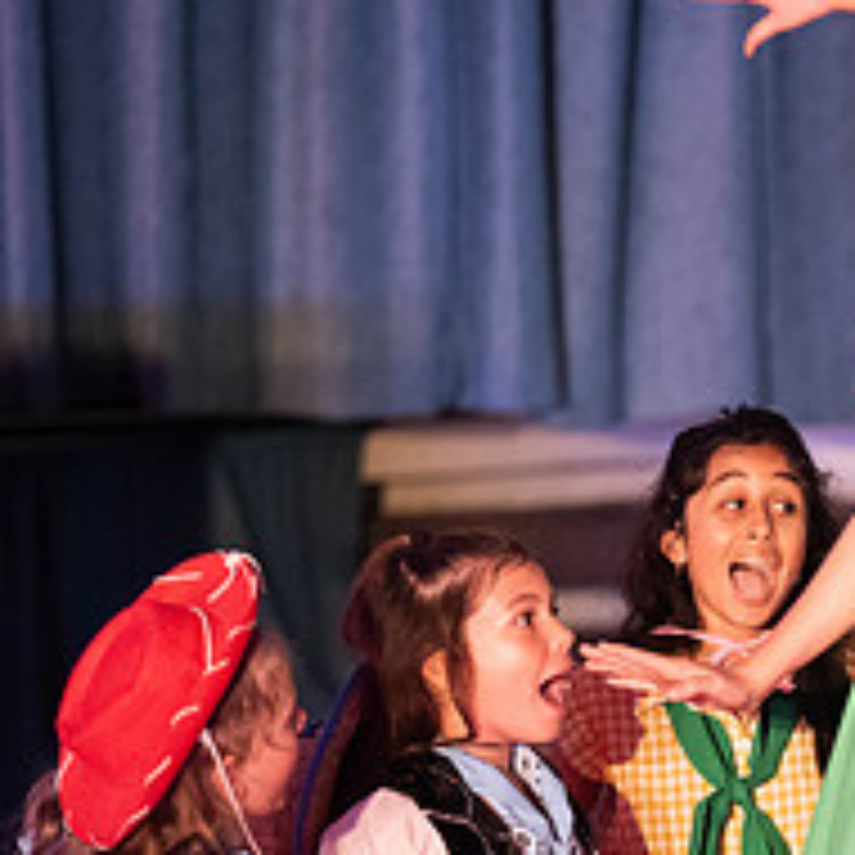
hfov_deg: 3.7
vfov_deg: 3.8
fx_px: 13050
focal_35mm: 467
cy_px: 713
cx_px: 1071
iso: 3600
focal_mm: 180
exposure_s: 1/200
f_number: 2.8
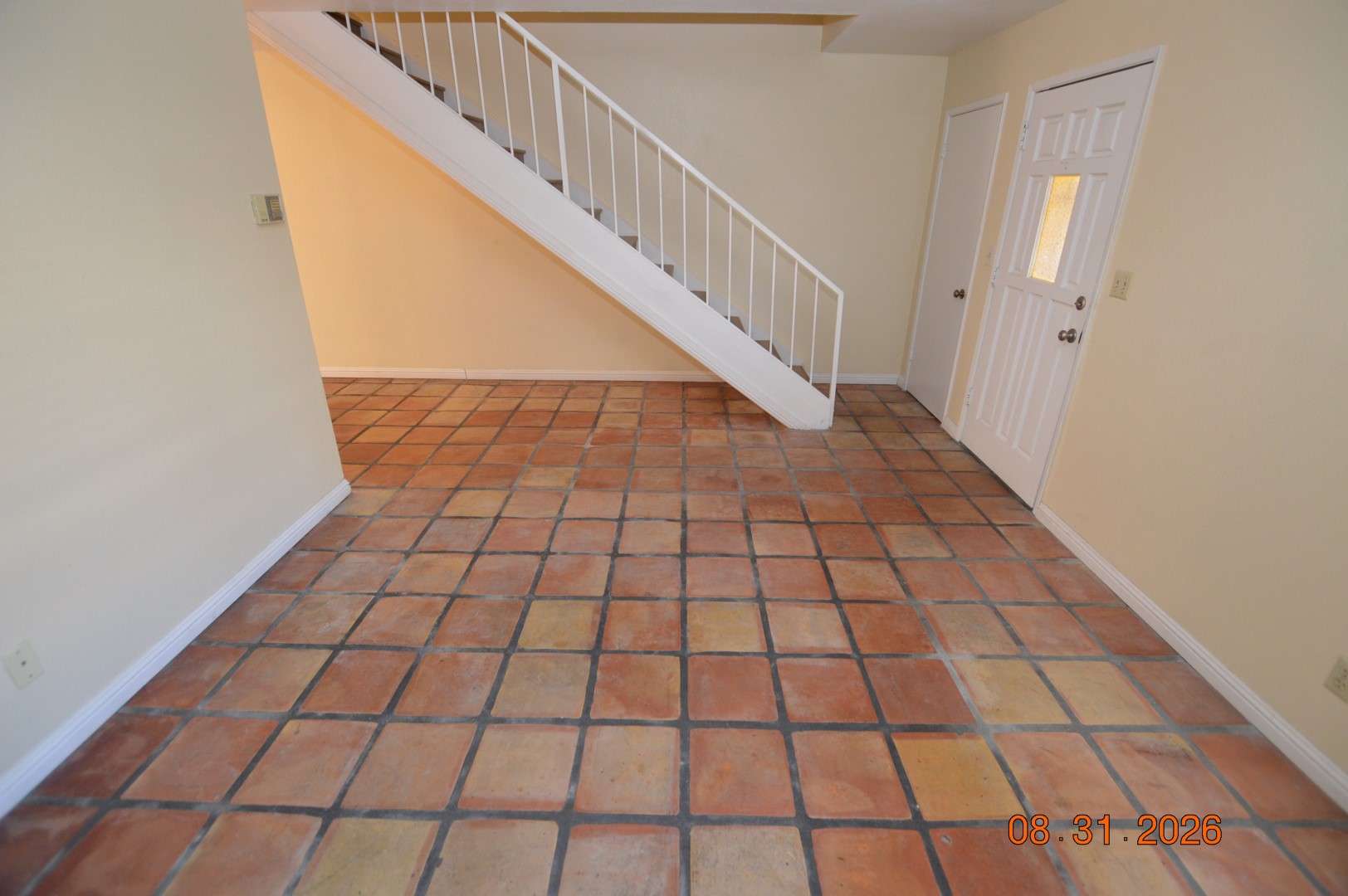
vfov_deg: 77.2
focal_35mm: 15
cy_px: 448
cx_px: 674
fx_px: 561
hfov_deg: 100.4
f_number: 3.5
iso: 720
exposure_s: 1/60
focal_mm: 10
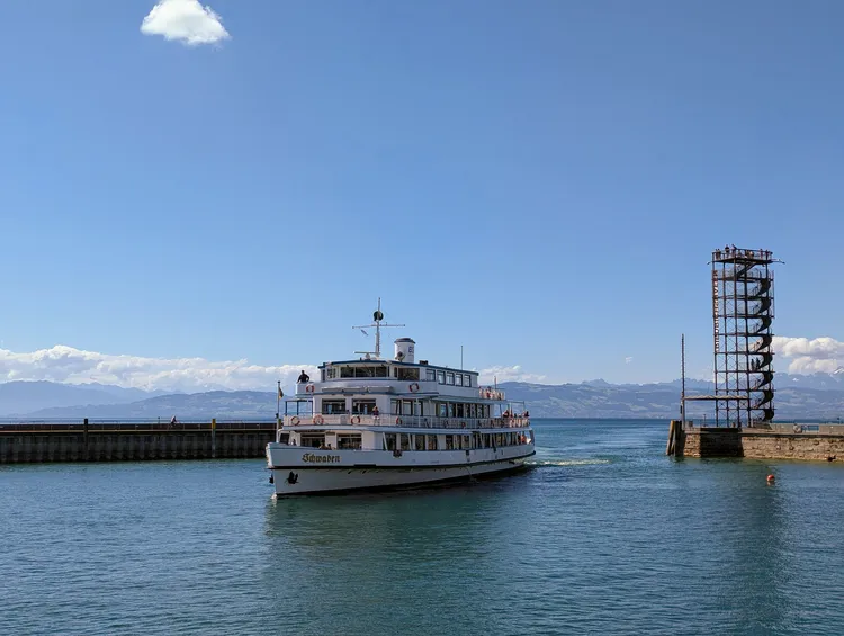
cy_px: 318
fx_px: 1172
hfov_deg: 39.6
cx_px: 422
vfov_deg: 30.3
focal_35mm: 48
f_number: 1.85
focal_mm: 6.81
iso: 48
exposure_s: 1/2924
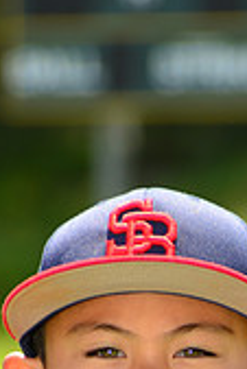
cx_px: 185
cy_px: 605
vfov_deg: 3.0
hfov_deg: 2.0
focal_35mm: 686
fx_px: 7045
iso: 200
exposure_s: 1/250
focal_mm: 200
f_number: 8
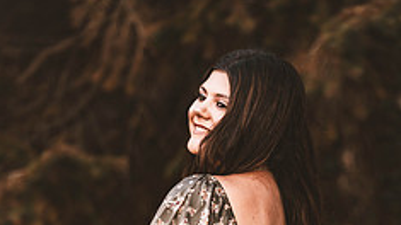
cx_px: 235
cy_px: 269
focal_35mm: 291
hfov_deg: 7.4
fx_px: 3093
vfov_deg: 4.2
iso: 400
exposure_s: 1/400
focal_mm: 145
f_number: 2.8
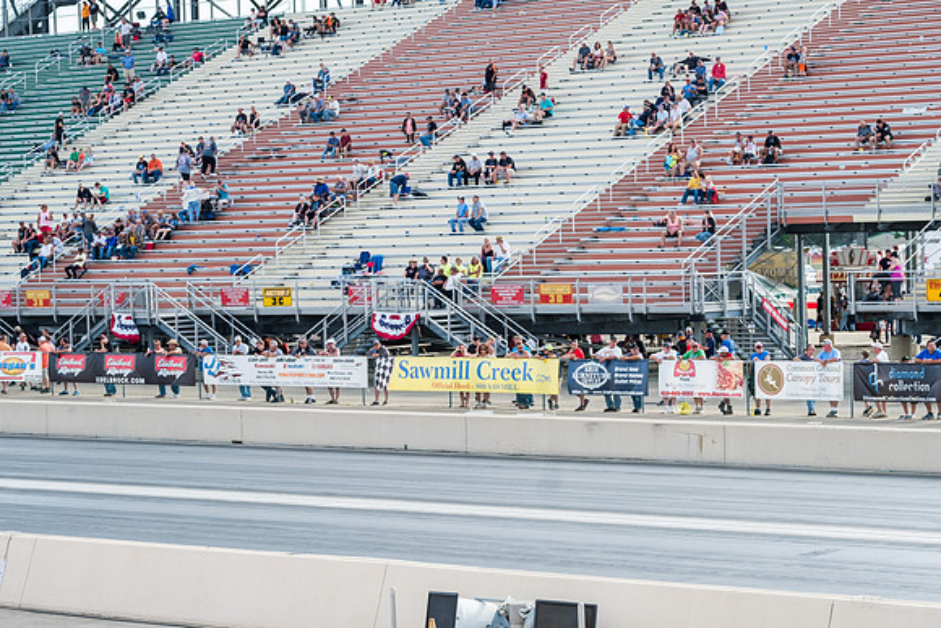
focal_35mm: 92
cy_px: 314
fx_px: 2405
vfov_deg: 14.9
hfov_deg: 22.1
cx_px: 470
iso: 400
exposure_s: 1/200
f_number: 7.1
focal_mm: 61
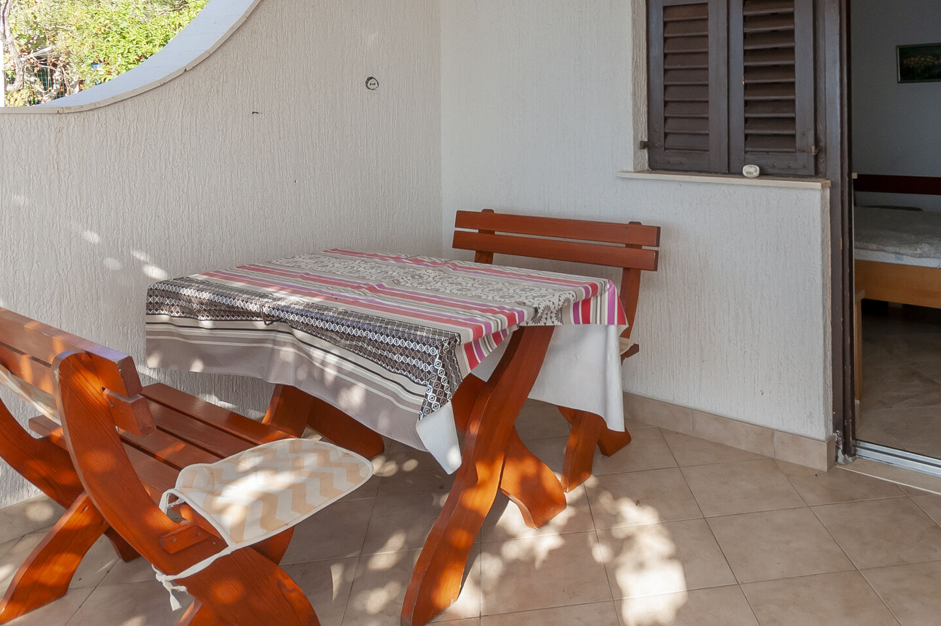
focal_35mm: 29
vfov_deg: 43.4
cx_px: 631
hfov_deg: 62.1
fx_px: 757
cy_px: 153
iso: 200
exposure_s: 1/160
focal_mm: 10
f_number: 6.3
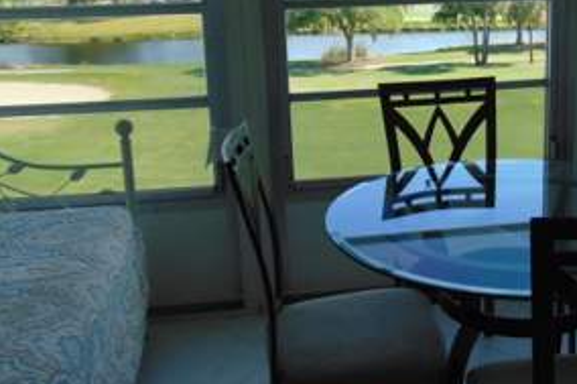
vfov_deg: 30.2
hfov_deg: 43.9
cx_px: 386
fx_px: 705
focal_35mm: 44
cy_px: 118
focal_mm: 4.5
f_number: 3
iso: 80
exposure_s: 1/400
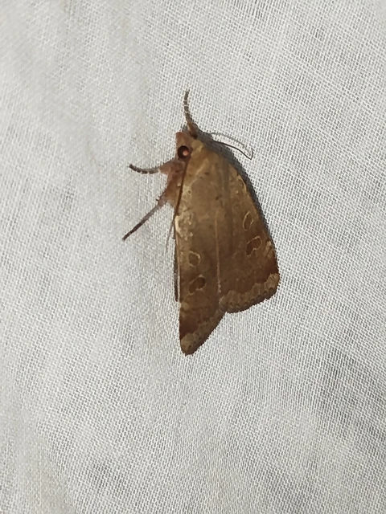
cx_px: 193
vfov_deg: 22.3
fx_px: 1308
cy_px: 257
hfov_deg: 16.8
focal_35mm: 88
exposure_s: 1/50
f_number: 1.7
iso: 160
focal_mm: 5.31
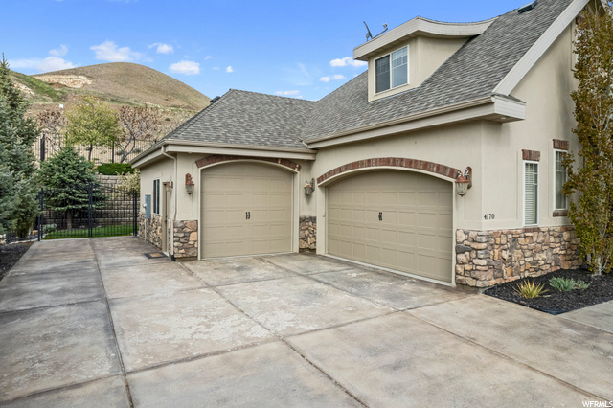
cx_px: 306
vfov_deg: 57.2
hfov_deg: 78.6
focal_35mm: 22
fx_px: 374
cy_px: 204
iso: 100
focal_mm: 8.38
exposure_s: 1/1250
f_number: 2.8
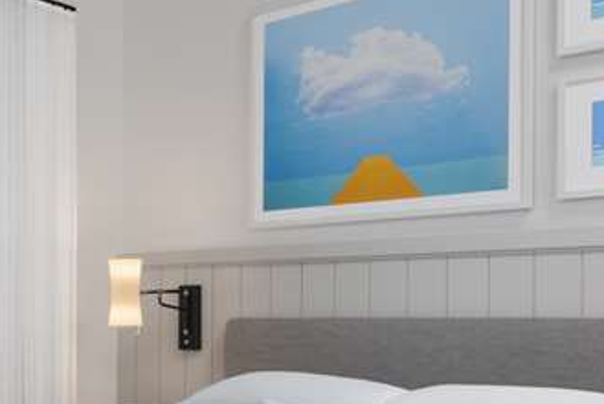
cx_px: 49
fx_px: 940
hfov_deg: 33.5
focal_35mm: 56
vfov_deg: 23.9
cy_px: 319
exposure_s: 1/13
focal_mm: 18
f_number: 18
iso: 400
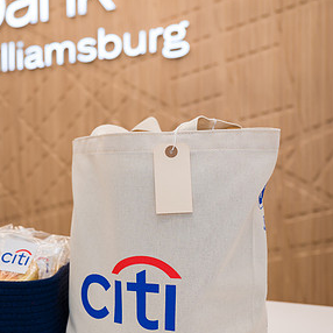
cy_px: 193
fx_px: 577
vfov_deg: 32.1
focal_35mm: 53
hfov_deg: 30.6
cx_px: 24
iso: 200
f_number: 4
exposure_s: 1/200
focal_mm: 30
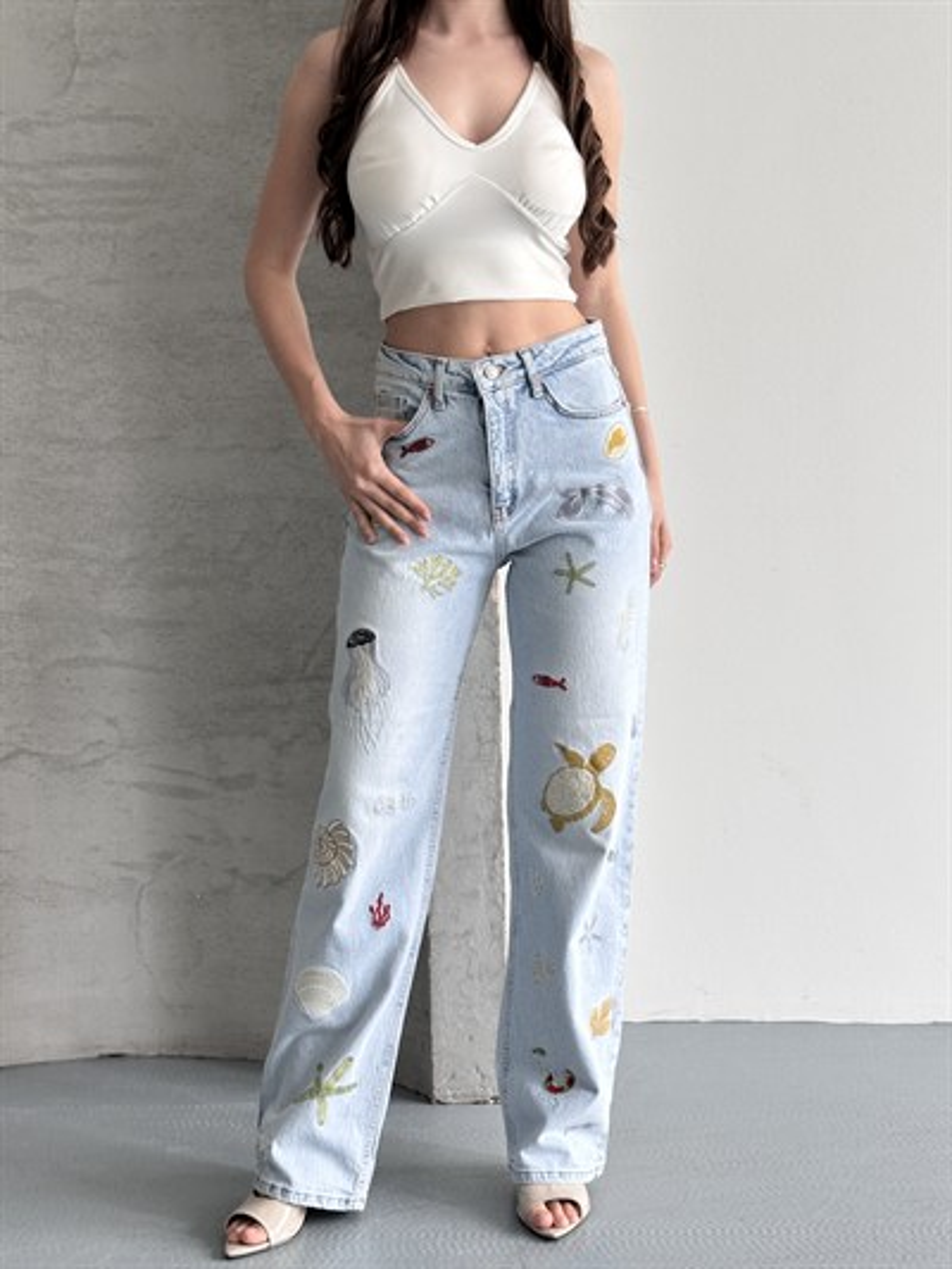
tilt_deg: -5.6
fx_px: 1759
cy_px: 634
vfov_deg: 39.6
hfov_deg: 30.3
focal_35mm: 48
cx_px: 476
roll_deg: +0.6
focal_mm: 6.86
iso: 80
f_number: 1.78
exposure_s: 1/121
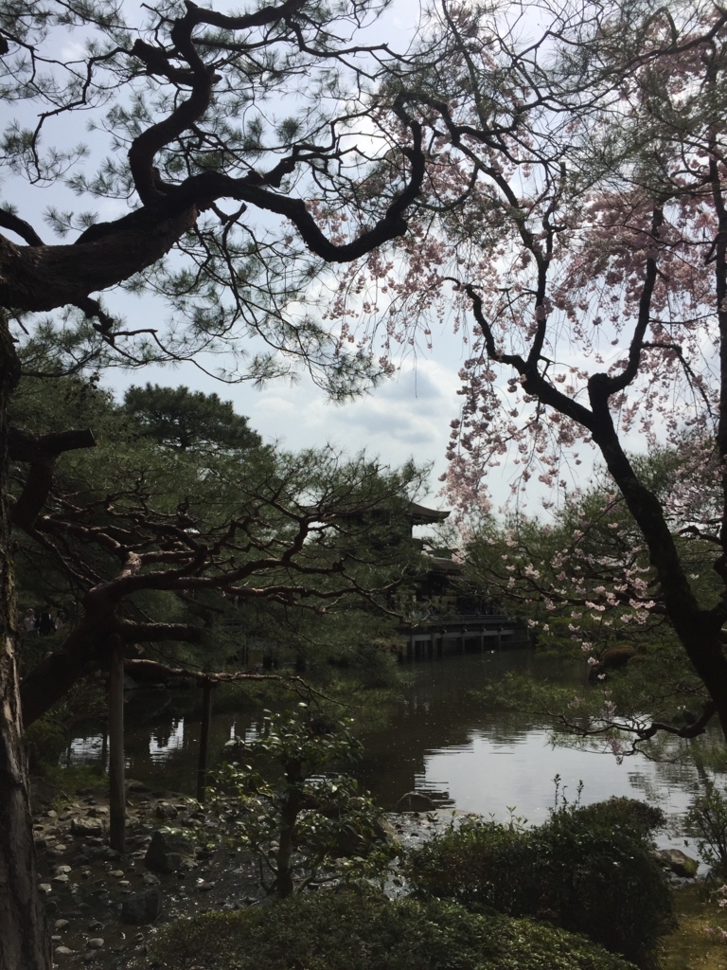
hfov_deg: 48.2
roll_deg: +0.3
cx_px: 364
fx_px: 812
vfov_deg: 61.7
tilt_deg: +8.3
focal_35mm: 29
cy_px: 485
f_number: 2.2
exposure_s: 1/6623
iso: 32
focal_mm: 4.15
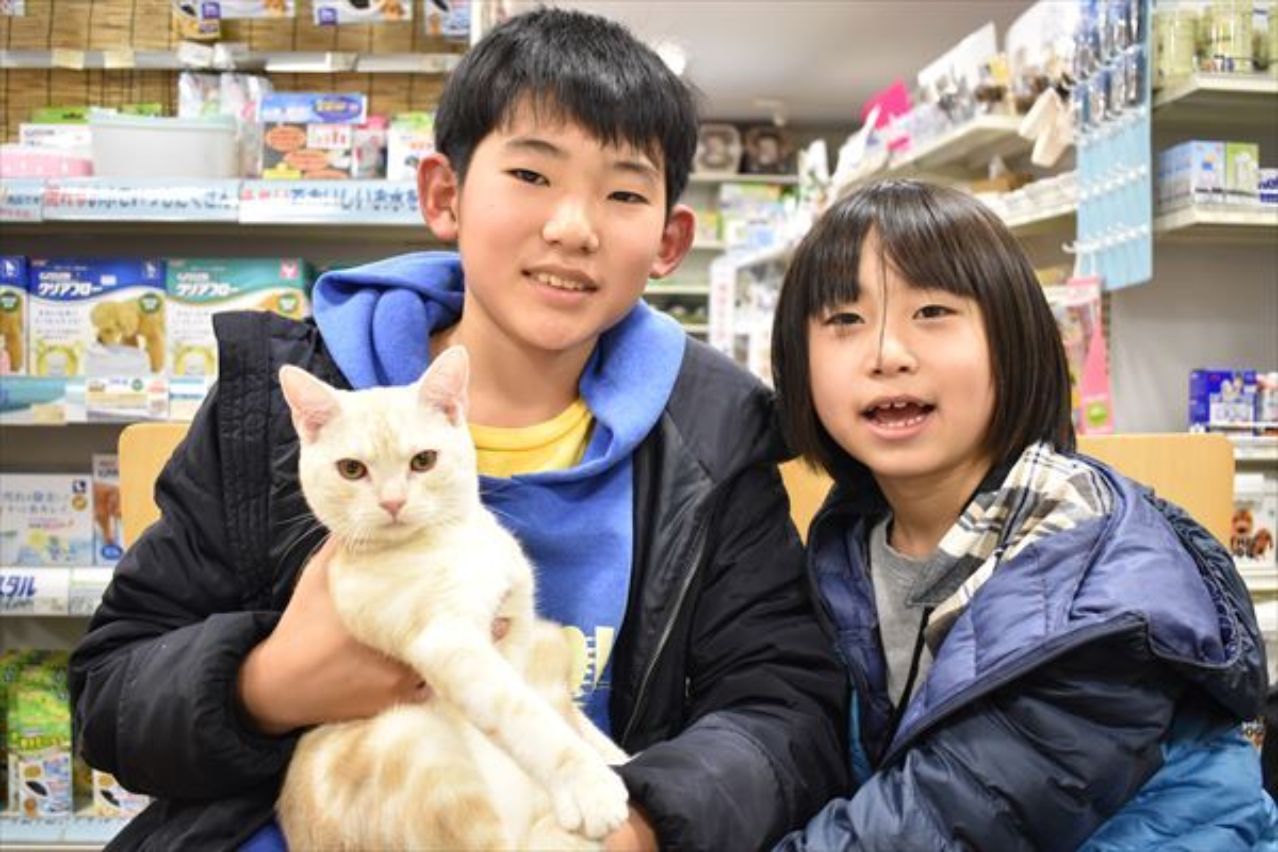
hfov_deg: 53.1
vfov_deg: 36.9
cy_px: 426
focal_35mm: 36
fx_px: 1278
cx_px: 639
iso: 1600
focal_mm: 24
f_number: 4
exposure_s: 1/60
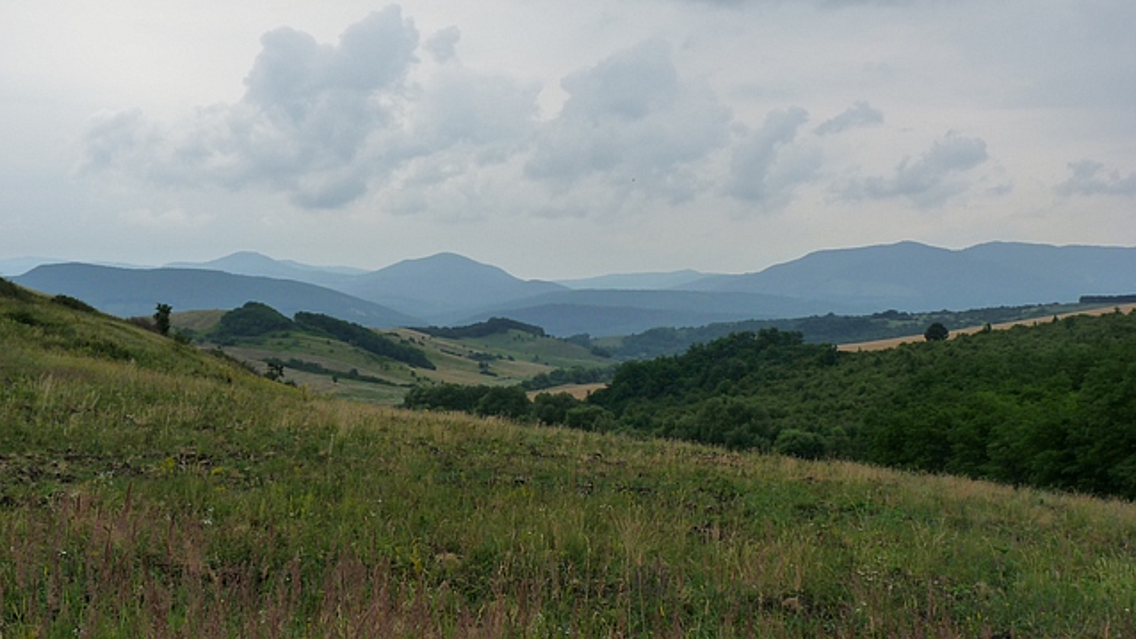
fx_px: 1416
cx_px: 568
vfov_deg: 25.3
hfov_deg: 43.7
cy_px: 420
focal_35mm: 47
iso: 160
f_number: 5.6
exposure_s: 1/320
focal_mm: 7.6
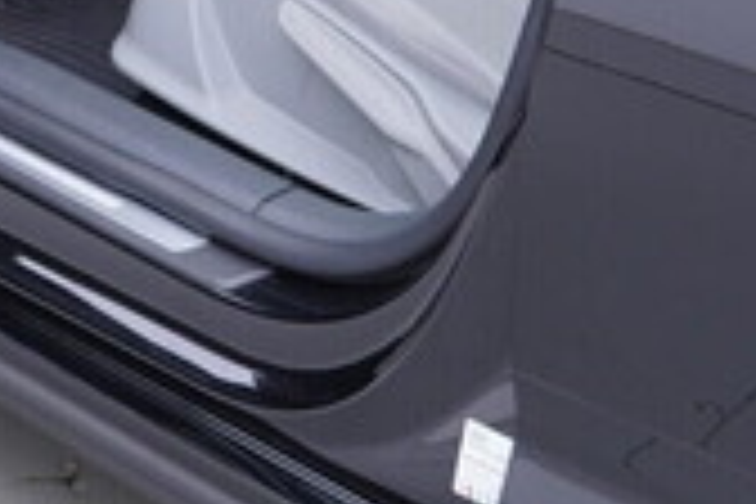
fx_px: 2478
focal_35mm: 118
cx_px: -162
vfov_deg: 11.2
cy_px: -250
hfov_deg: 16.6
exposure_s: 1/40
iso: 125
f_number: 2.8
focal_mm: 24
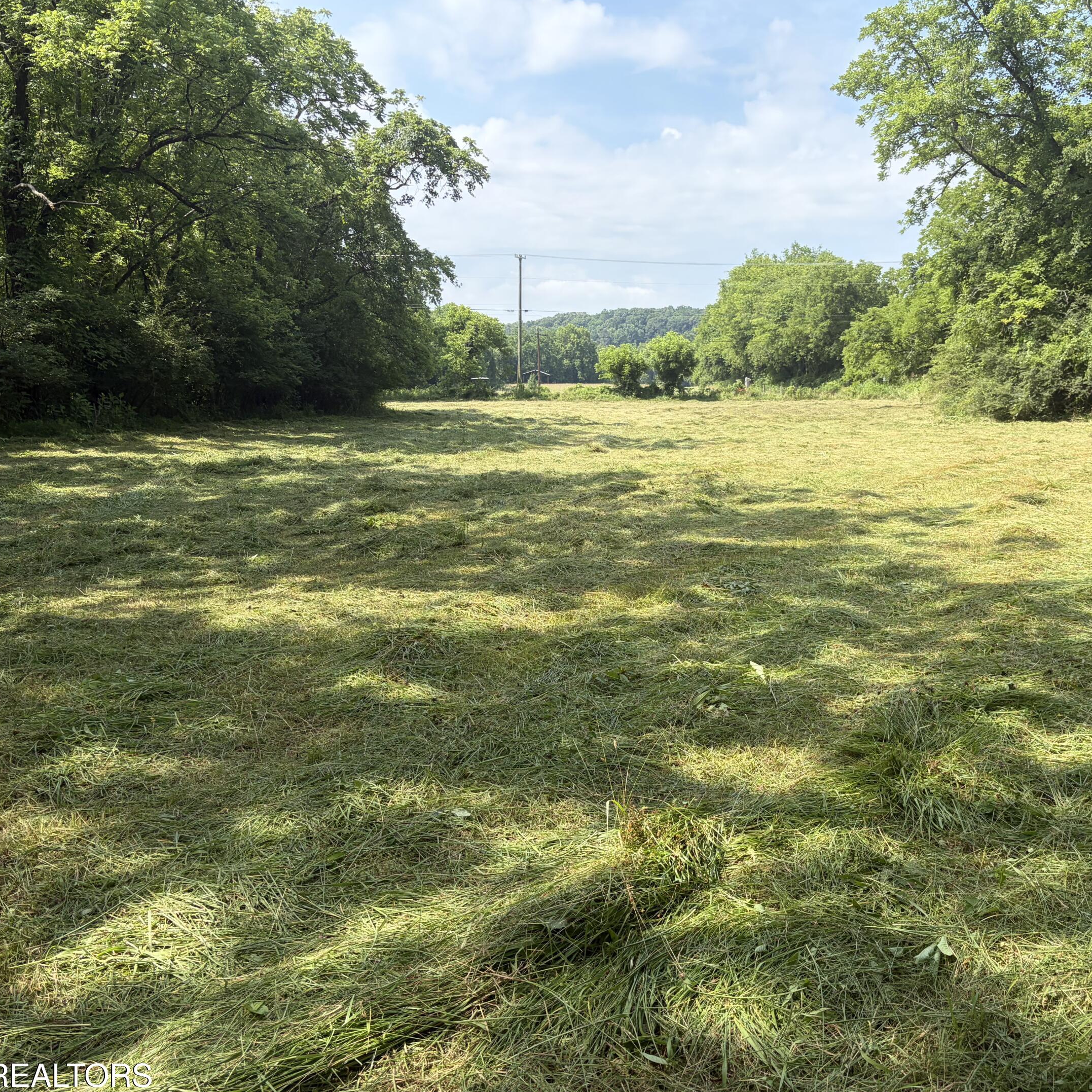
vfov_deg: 51.1
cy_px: 558
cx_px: 672
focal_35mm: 32
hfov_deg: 50.7
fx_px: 1142
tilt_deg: -7.5
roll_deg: -0.2
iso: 50
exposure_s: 1/1517
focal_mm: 5.96
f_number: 1.6
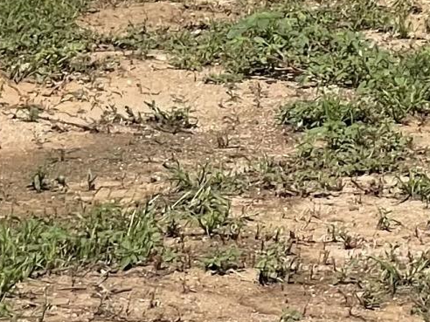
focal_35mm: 317
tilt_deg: -1.0
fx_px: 3938
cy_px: -396
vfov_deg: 4.6
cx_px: 1215
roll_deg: -1.6
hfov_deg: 5.9
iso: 25
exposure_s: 1/3195
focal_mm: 6
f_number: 2
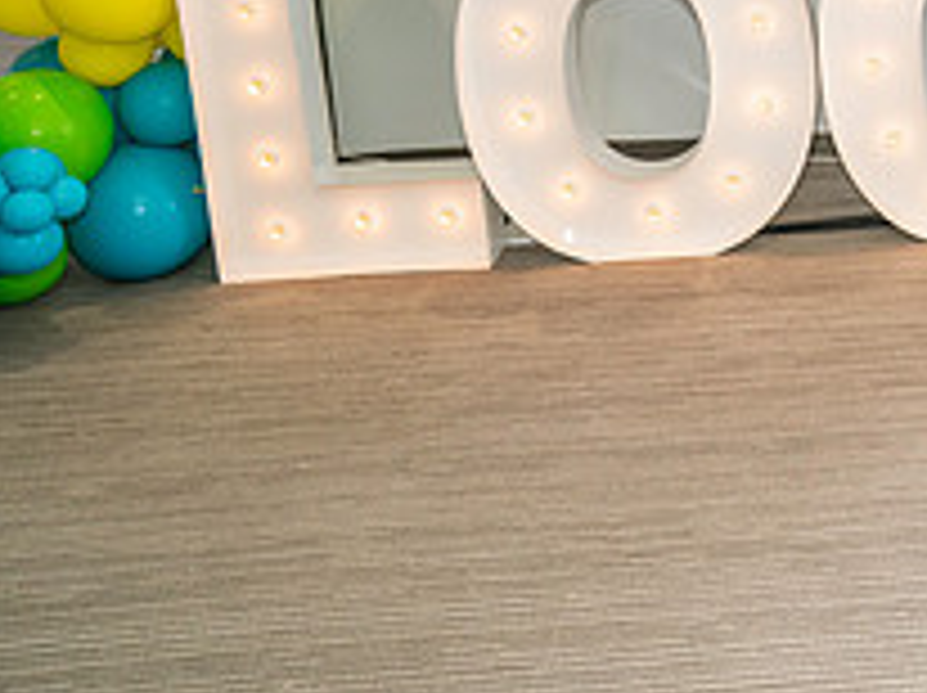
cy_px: -115
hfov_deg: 24.7
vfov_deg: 21.1
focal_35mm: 65
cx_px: 1300
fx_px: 1739
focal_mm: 24
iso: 1600
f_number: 5.6
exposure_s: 1/200
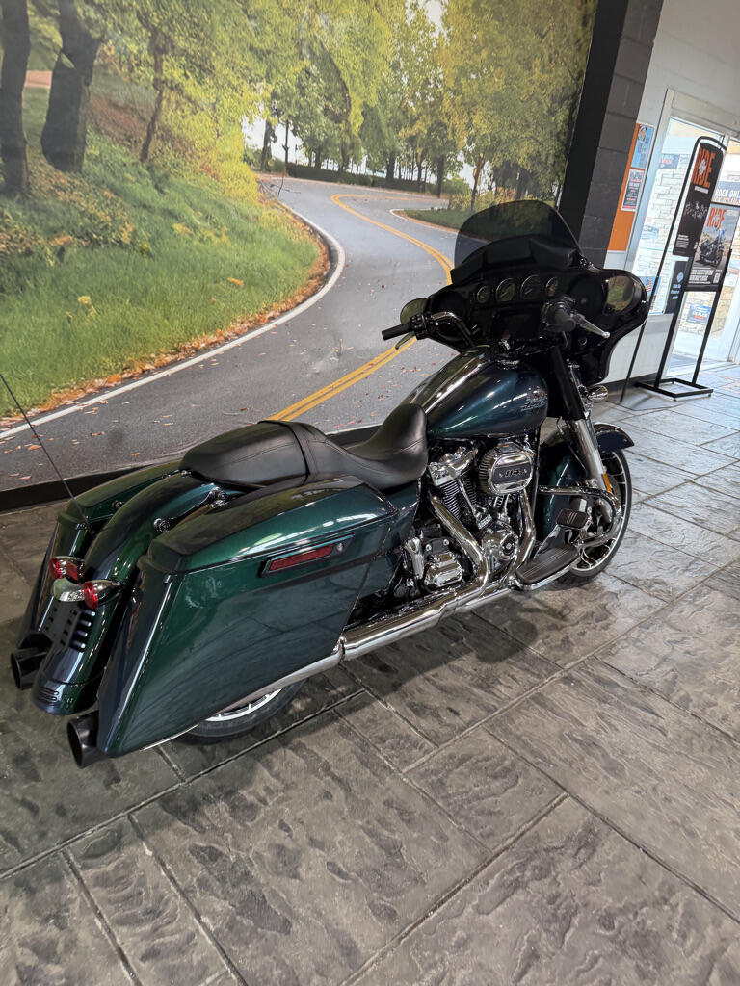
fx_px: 684
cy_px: 493
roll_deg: -2.5
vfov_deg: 71.6
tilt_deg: -27.4
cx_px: 370
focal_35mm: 24
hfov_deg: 56.8
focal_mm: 6.76
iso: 125
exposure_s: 1/60
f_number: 1.78
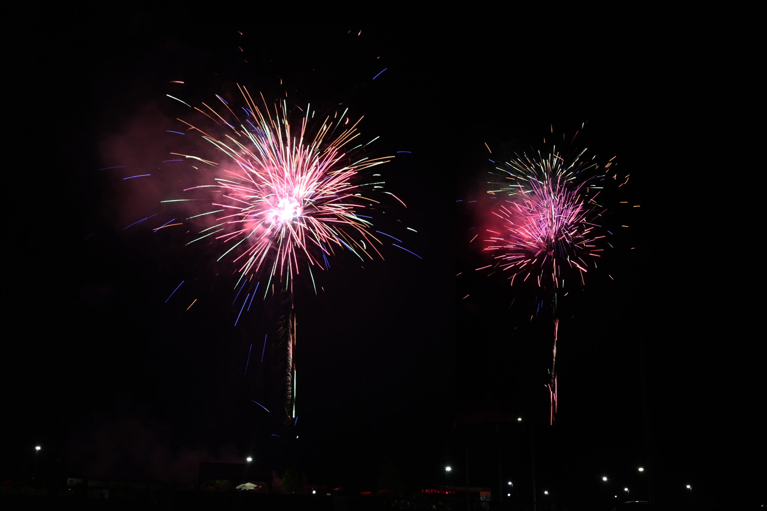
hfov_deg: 54.4
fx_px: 746
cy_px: 256
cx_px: 384
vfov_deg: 37.9
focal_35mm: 35
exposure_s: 1/3
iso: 125
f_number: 8
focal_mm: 35
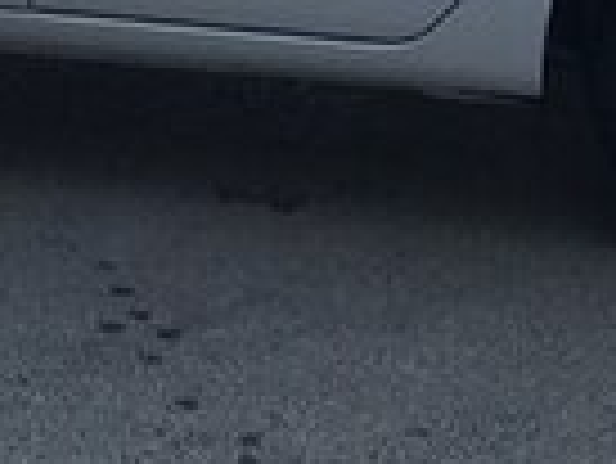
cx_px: -180
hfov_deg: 14.0
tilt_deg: -6.1
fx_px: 2404
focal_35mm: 135
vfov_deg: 10.1
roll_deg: -0.4
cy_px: -507
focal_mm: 3.99
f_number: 1.8
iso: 20
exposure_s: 1/785
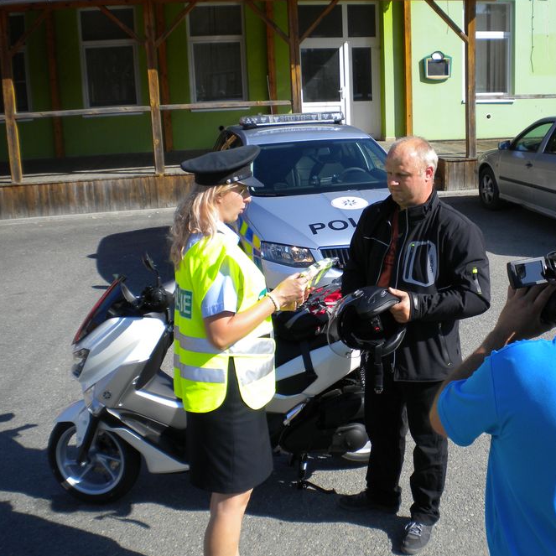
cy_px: 275
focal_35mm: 42
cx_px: 376
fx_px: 763
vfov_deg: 40.0
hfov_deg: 39.5
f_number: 4.6
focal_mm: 6.3
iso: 80
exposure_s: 1/424
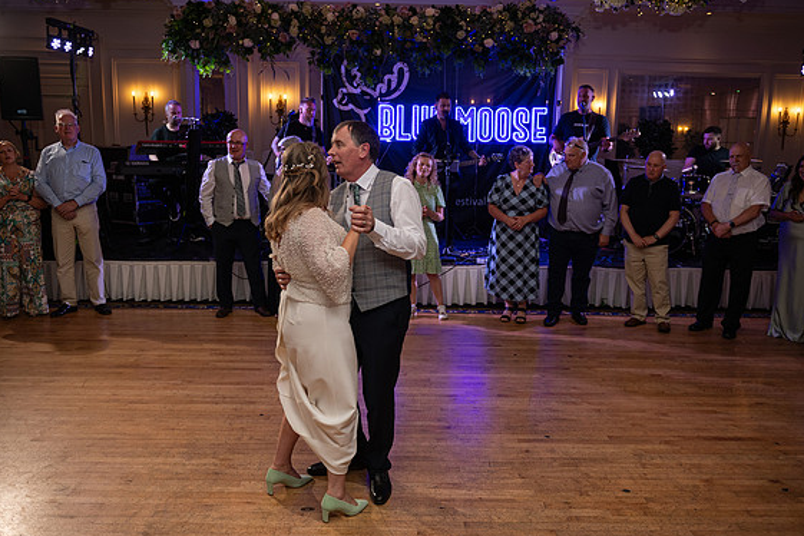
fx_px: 670
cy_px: 270
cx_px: 410
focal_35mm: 30
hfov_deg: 61.9
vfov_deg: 43.6
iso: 500
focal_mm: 29
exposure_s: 1/160
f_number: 3.5
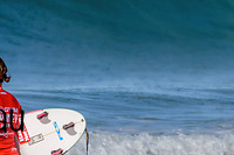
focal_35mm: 3404
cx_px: -41
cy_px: 121
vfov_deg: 0.4
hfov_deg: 0.6
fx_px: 22107
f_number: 11
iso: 1400
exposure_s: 1/2500
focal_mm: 1000
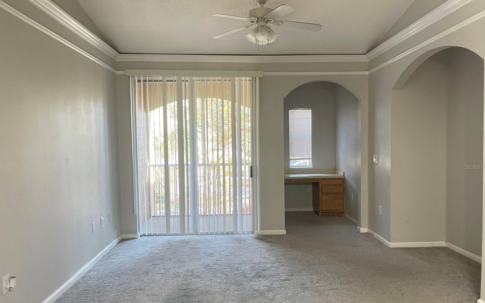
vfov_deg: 46.0
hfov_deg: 68.4
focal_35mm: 27
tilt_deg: -3.7
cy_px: 166
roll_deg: +1.4
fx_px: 357
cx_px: 246
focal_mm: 5.1
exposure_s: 1/60
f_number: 1.6
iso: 160
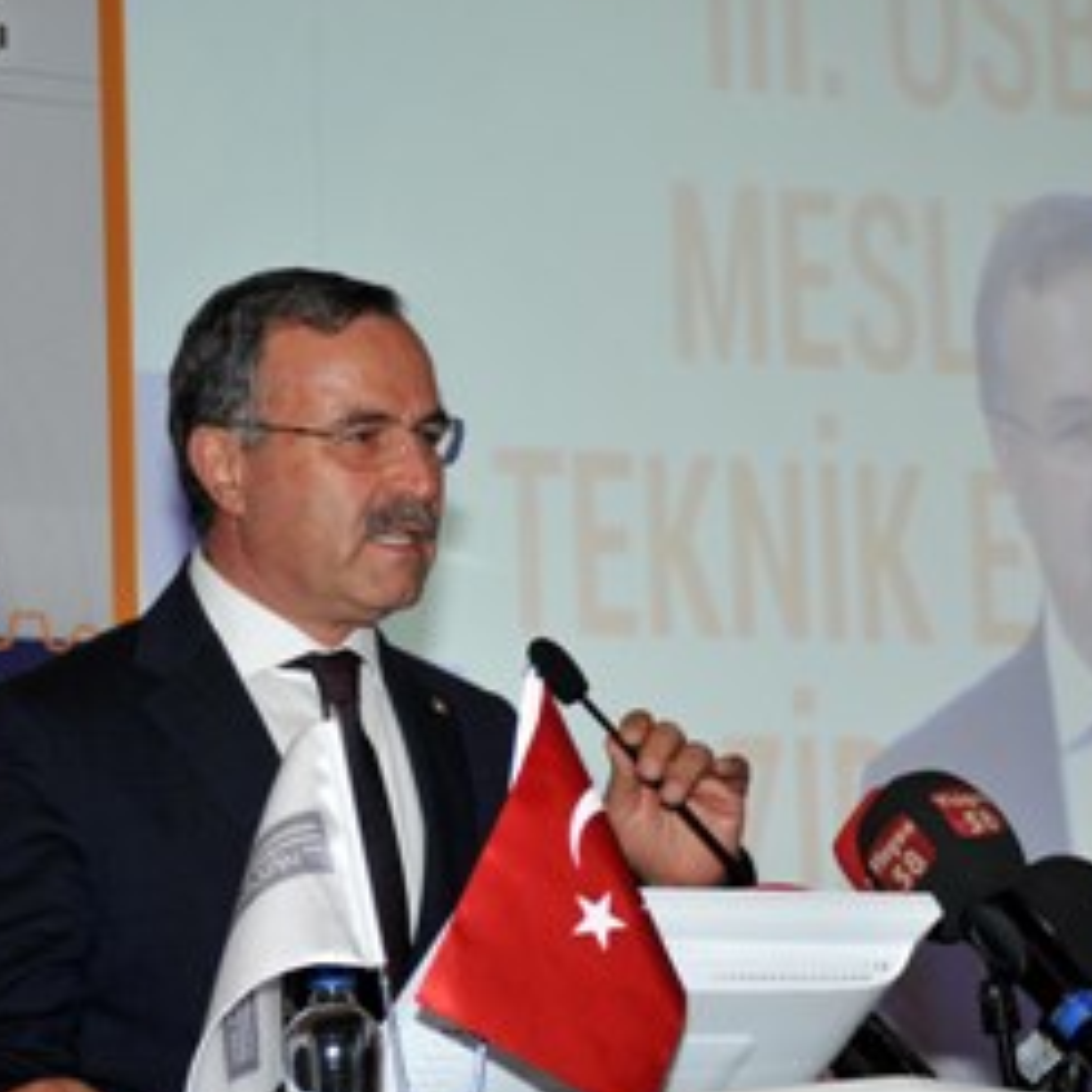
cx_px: 437
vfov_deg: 15.6
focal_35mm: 112
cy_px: 611
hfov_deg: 15.5
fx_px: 3997
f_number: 4.5
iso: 400
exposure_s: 1/160
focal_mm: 48
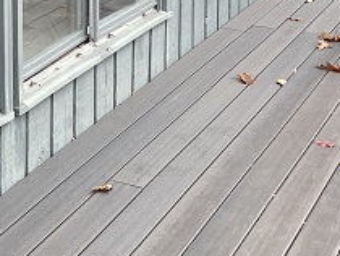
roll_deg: +1.3
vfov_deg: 14.1
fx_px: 973
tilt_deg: -6.8
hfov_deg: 18.4
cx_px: -105
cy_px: -118
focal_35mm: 99
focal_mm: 4.2
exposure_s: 1/121
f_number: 1.6
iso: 64
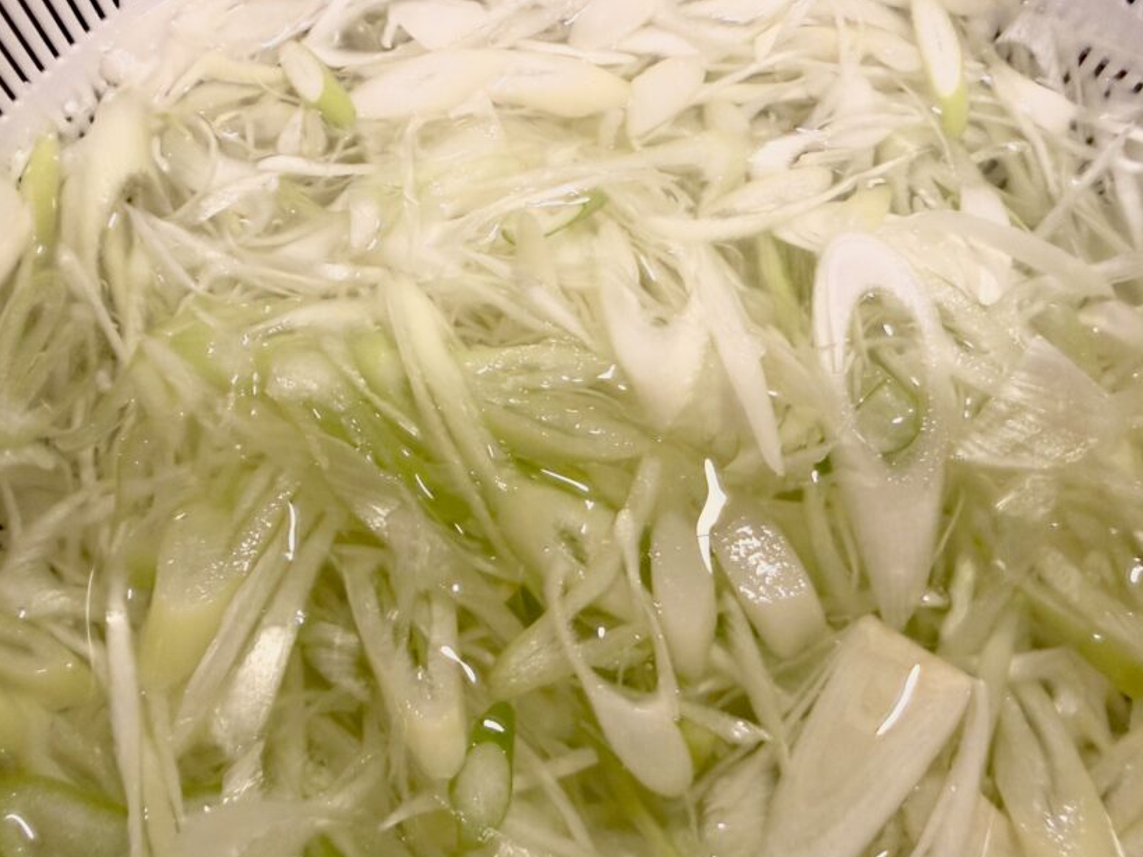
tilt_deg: -66.5
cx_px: 618
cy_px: 532
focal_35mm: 30
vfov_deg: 46.4
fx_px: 990
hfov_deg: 59.9
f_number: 2.2
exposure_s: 1/100
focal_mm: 2.22
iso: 320
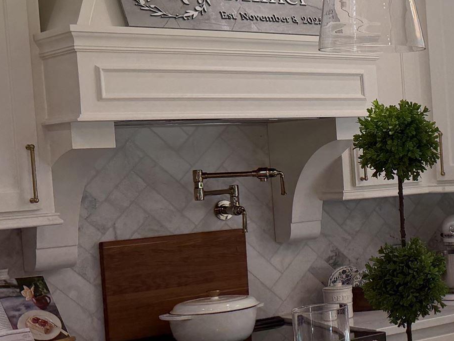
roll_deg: +3.1
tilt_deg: -3.3
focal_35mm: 81
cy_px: 198
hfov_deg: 21.3
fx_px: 1063
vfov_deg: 18.2
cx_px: 628
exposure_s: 1/355
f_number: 1.78
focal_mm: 6.76
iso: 80
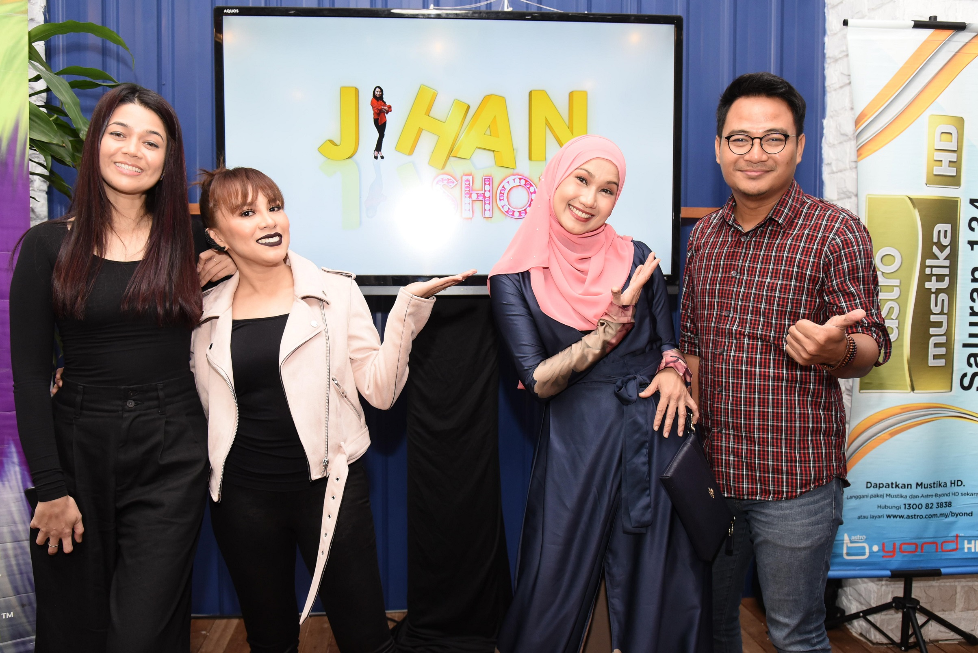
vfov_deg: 43.6
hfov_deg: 61.9
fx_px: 815
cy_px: 326
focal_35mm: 30
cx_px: 489
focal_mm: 30
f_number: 5.6
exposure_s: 1/200
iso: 2000
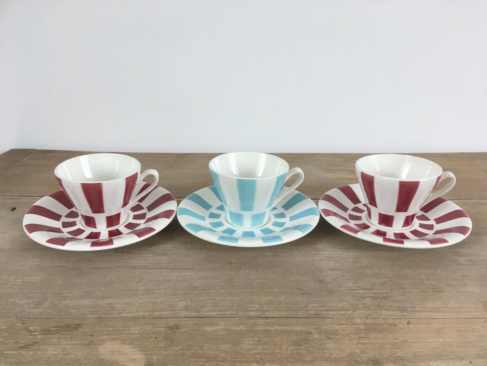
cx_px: 244
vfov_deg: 48.2
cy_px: 183
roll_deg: +0.2
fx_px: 408
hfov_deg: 61.7
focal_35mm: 29
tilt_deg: -19.0
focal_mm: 4.15
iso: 25
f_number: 2.2
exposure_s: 1/33
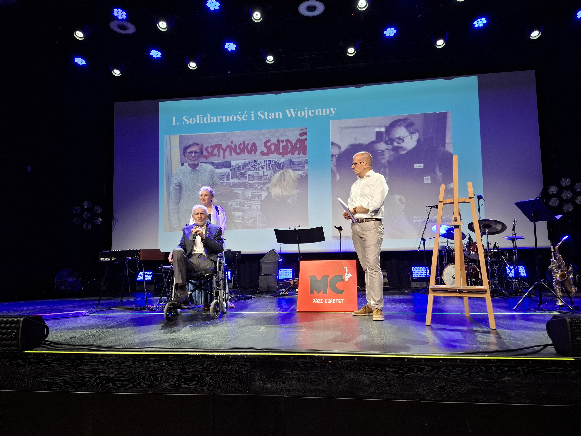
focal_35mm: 23
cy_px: 218
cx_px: 290
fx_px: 386
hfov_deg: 73.9
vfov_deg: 58.9
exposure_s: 1/100
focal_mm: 5.54
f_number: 1.8
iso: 200
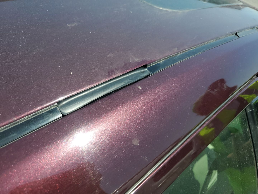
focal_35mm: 26
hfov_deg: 67.3
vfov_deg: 53.1
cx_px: 129
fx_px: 194
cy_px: 97
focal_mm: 4.3
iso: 50
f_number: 1.5
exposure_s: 1/1693
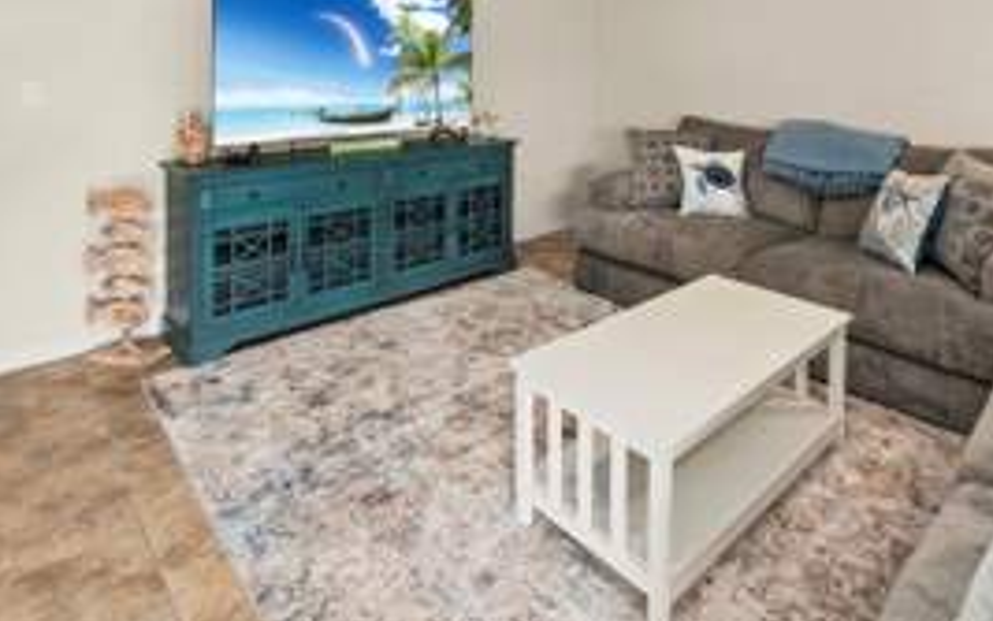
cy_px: 52
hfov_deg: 78.9
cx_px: 588
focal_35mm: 22
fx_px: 595
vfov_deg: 48.7
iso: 160
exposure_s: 1.6
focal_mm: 12
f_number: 10
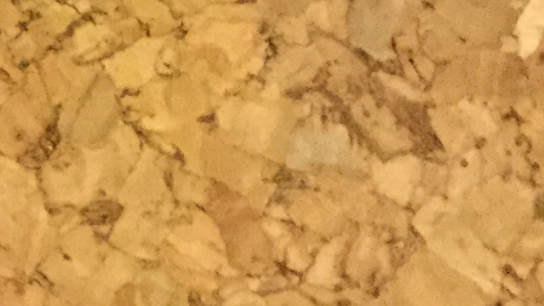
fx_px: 2249
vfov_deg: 7.6
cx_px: -603
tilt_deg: -70.8
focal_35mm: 156
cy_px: -222
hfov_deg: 12.0
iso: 200
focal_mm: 3.3
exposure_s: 1/17
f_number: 2.4
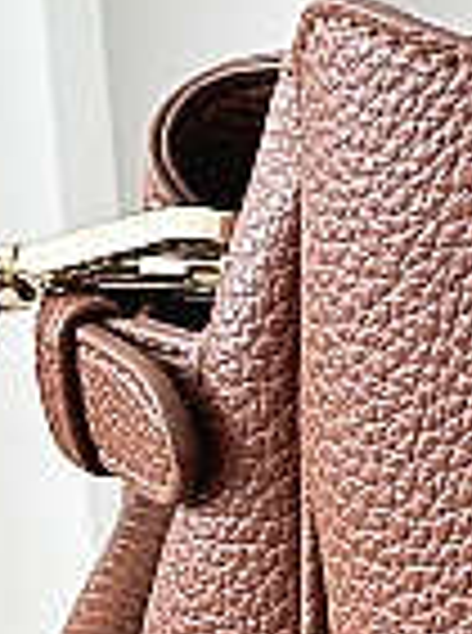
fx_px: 3379
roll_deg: +0.0
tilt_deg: -10.8
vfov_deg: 10.7
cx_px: 1403
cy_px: 391
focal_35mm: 185
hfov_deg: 7.1
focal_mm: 5.96
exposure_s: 1/122
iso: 40
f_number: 1.6
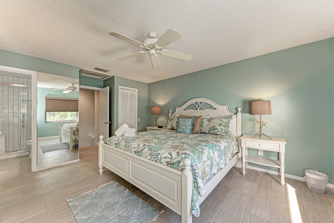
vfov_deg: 81.2
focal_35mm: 14
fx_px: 130
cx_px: 167
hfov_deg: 104.3
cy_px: 112
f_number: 8
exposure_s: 1/3.33
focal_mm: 14
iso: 100
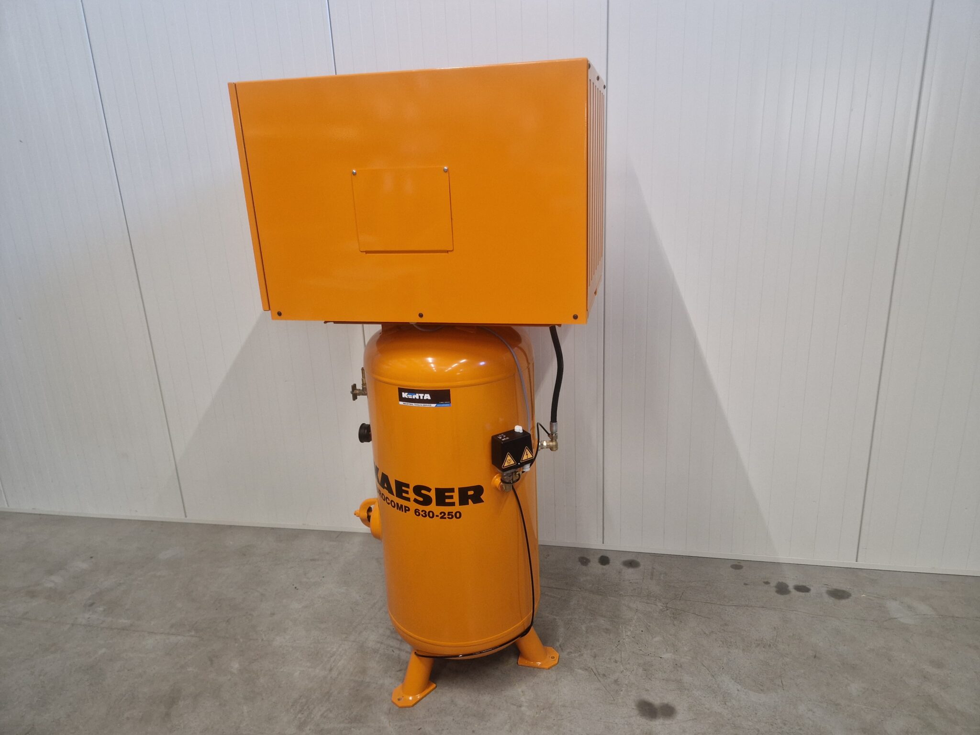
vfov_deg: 58.9
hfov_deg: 73.9
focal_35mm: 23
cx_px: 490
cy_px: 368
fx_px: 651
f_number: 1.8
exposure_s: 1/100
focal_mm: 5.4
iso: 50
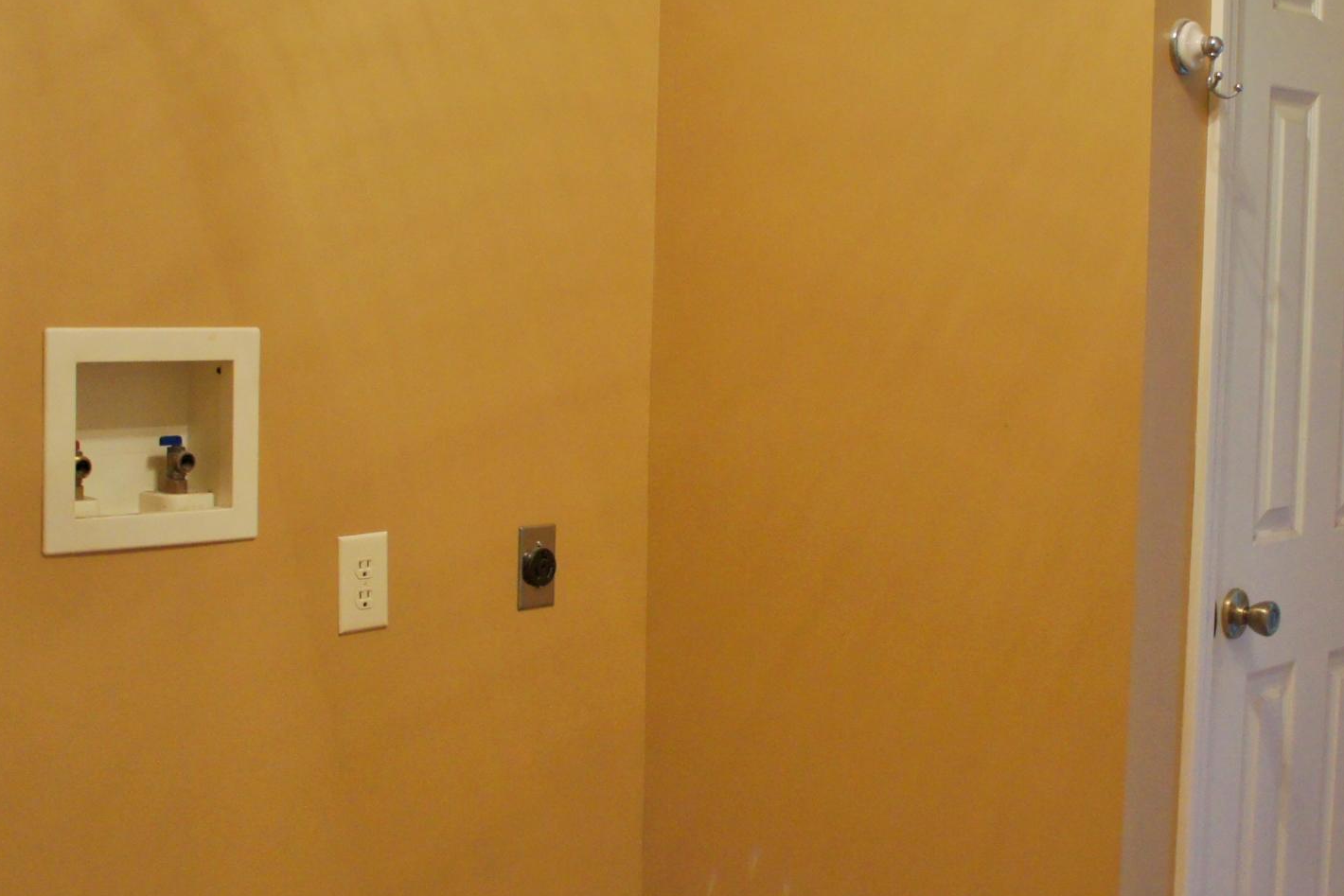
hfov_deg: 34.8
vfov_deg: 23.8
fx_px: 2128
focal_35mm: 57
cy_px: 441
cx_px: 854
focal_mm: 18
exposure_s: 1/30
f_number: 3.5
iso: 800
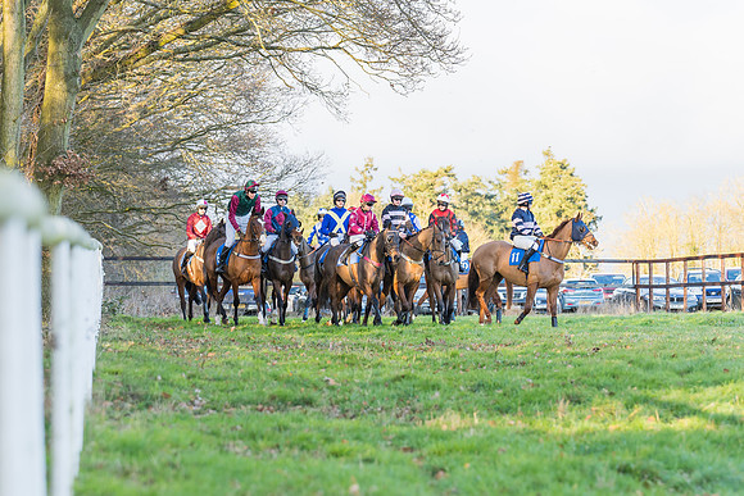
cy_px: 245
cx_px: 370
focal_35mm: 209
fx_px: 4313
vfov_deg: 6.6
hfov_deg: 9.9
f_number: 4
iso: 400
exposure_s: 1/200
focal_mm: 137
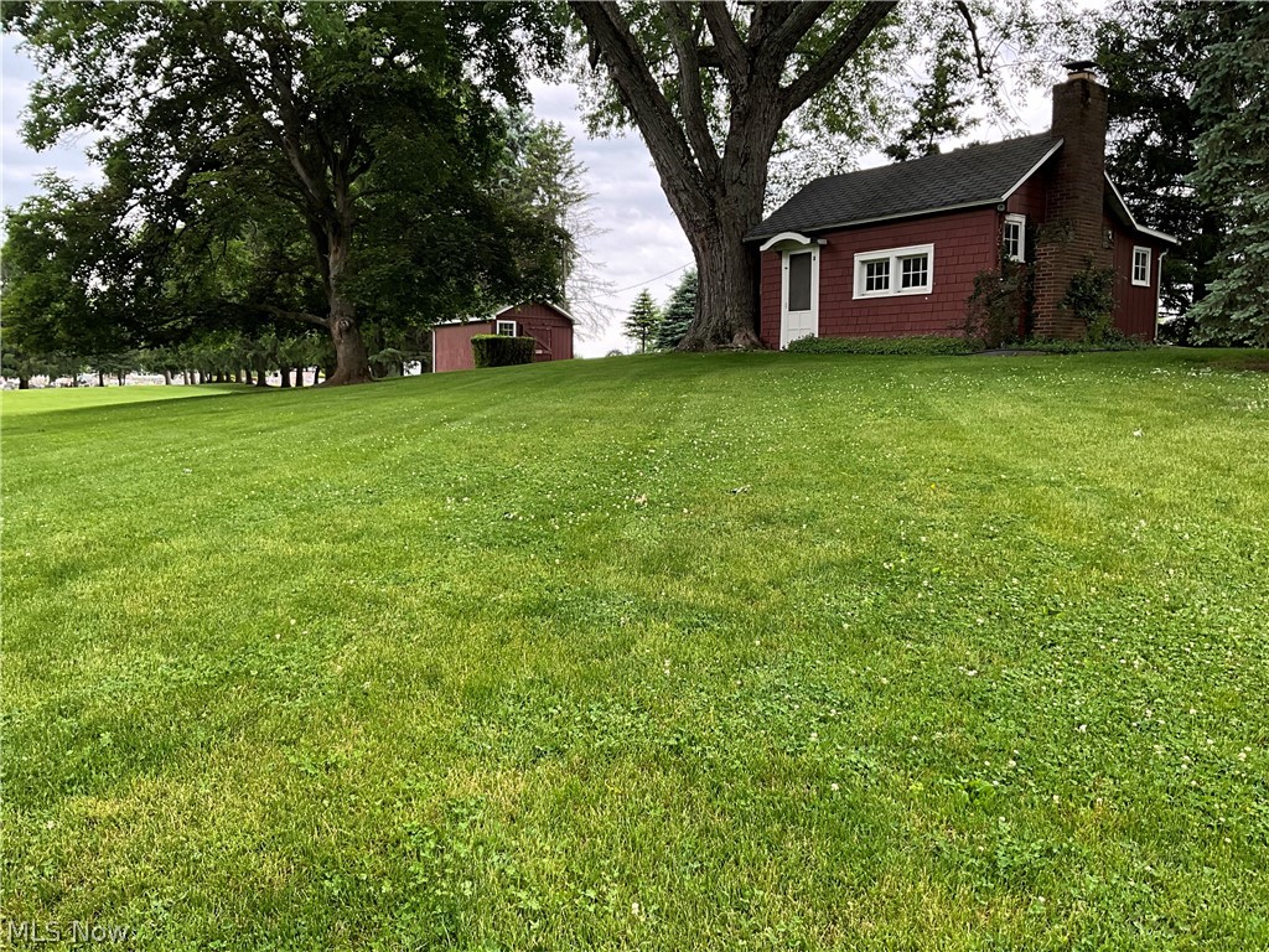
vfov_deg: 48.2
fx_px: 1063
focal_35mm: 29
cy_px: 476
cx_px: 634
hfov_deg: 61.7
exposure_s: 1/122
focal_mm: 3
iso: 40
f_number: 1.8
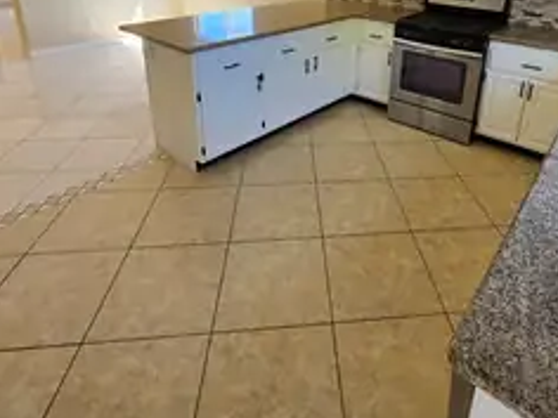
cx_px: 331
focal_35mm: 22
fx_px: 355
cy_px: 83
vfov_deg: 56.6
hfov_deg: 75.6
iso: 32
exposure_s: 1/120
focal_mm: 2.2
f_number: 1.9
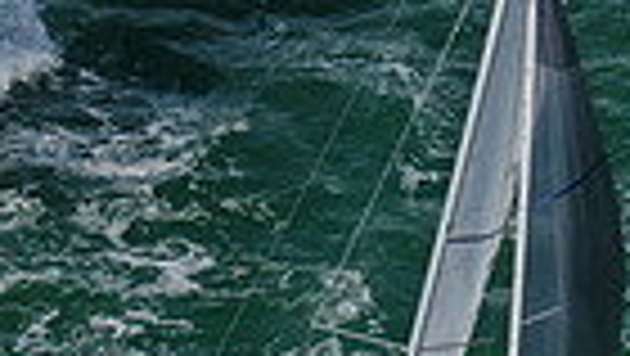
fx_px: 3611
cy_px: 101
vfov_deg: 5.6
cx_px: 400
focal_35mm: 216
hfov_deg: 10.0
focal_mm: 8.6
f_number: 3.8
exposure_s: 1/1250
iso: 100
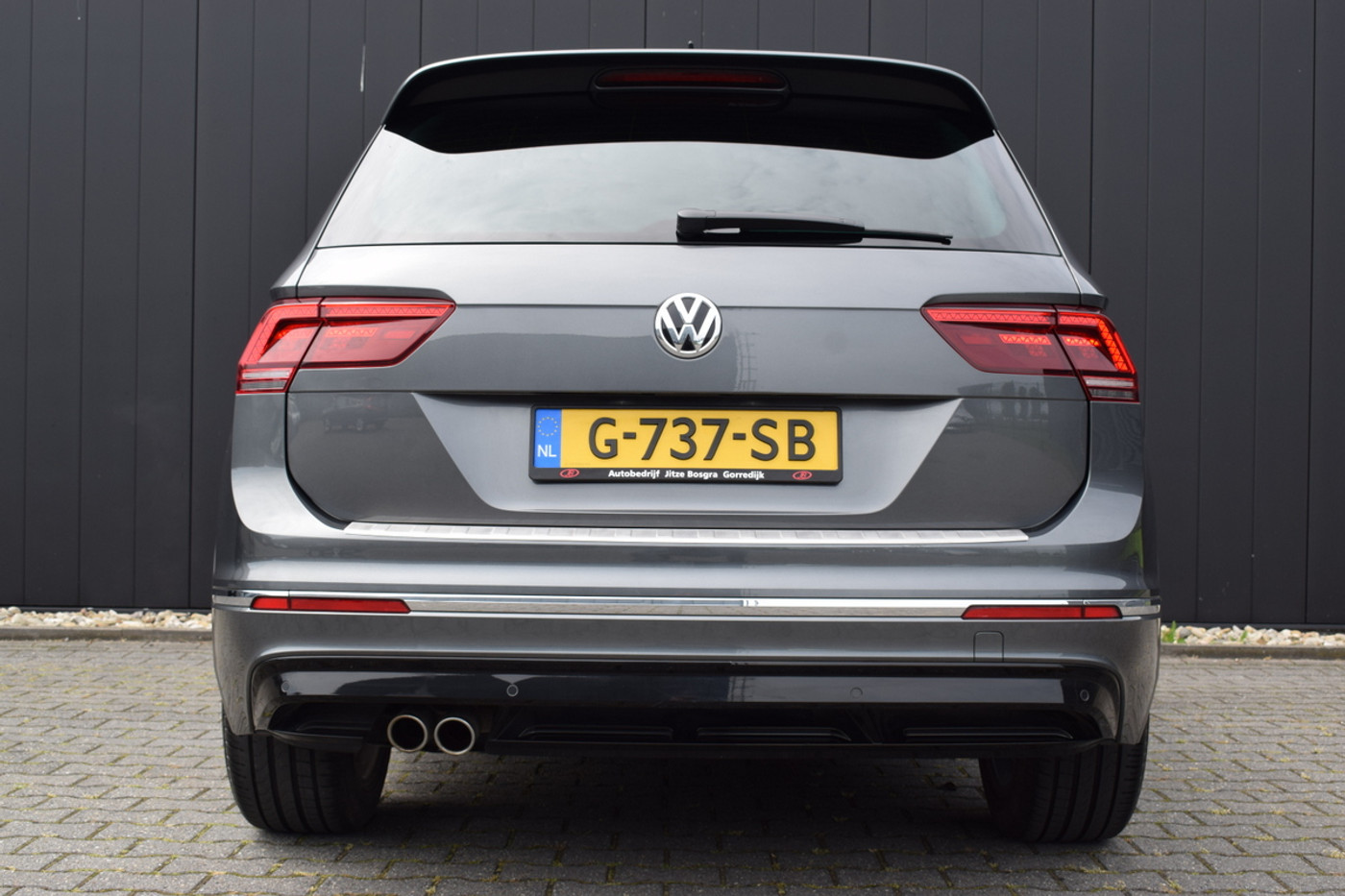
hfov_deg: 42.3
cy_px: 448
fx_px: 1737
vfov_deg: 28.9
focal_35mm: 46
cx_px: 672
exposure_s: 1/250
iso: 220
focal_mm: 31
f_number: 8
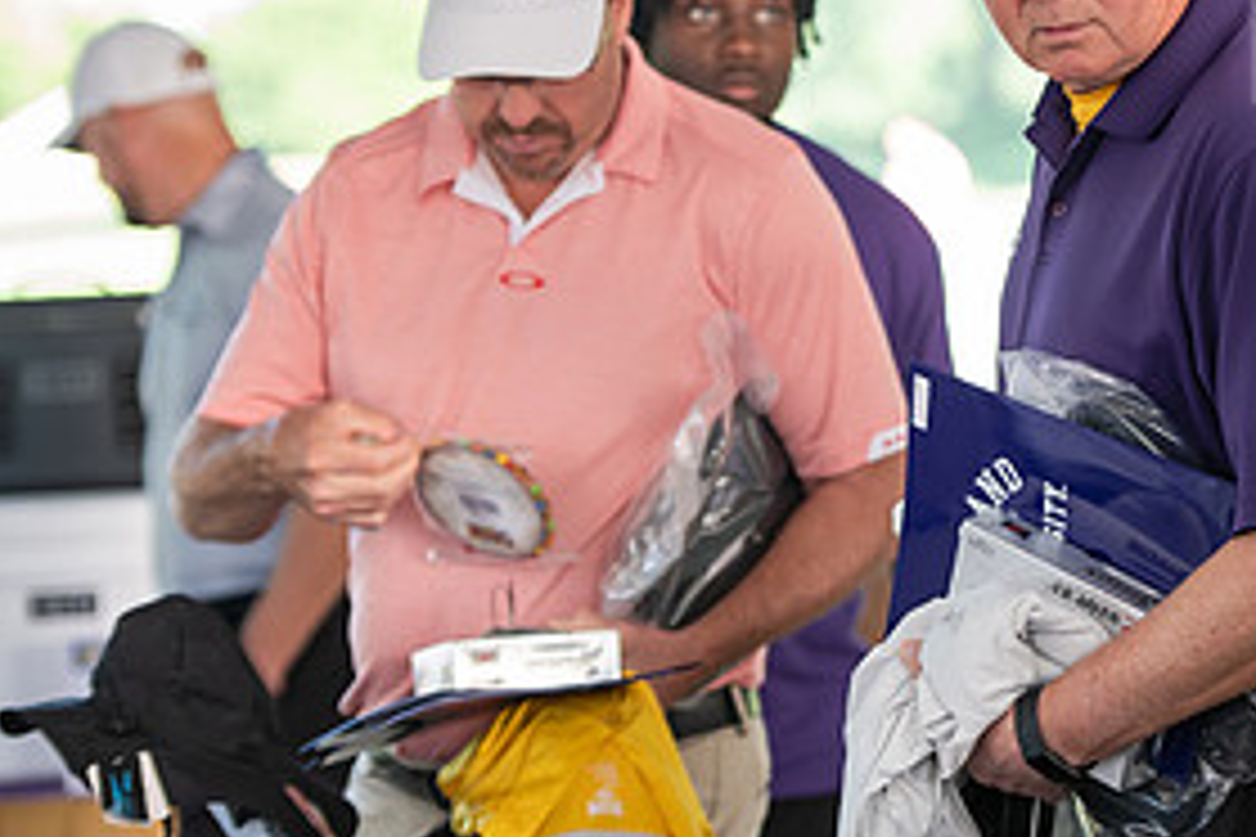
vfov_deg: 6.6
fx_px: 7256
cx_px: 1116
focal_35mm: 208
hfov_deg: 9.8
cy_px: 272
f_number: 3.2
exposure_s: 1/200
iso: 320
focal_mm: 100
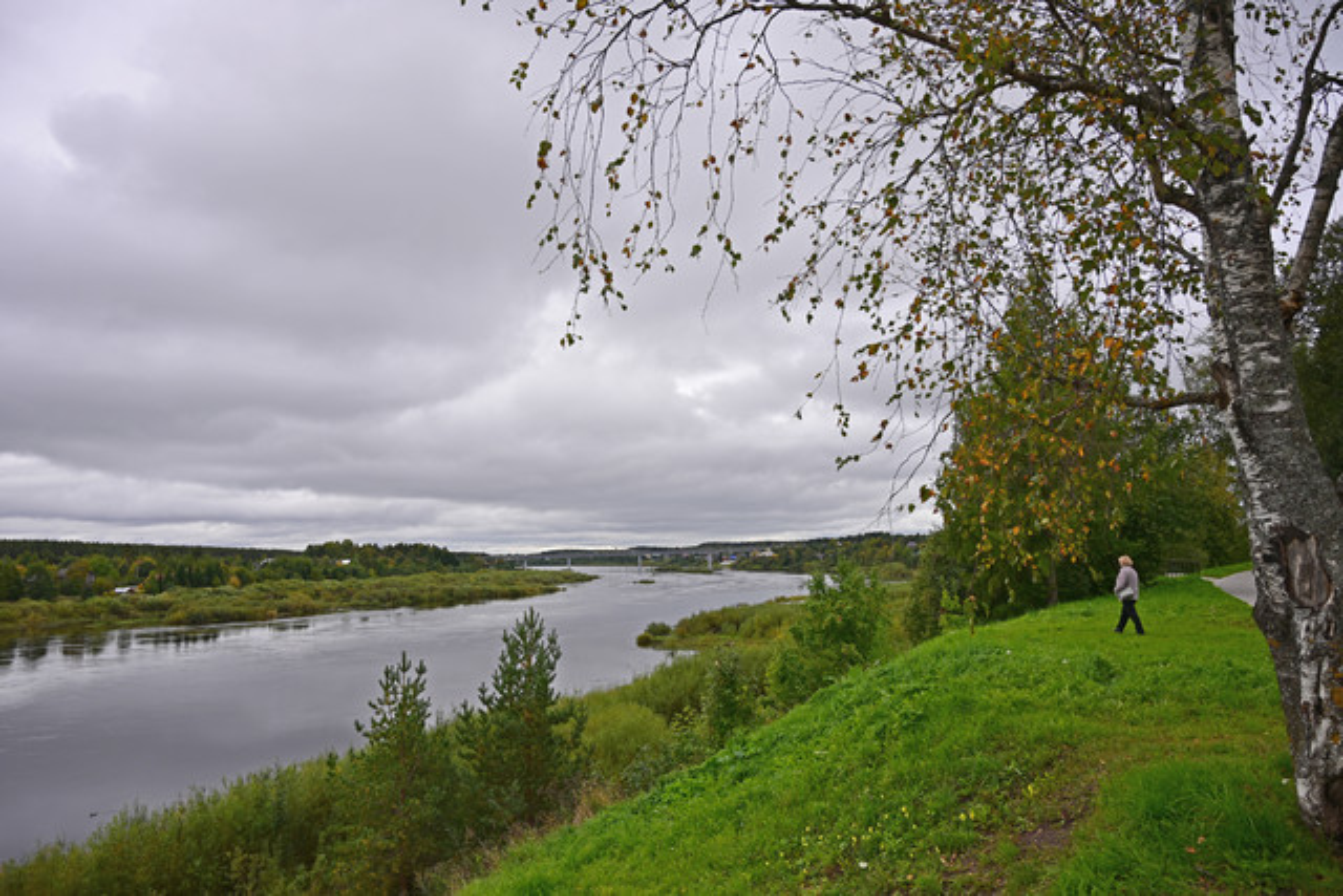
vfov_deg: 53.2
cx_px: 672
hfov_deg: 73.7
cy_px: 448
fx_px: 895
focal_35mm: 24
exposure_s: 1/350
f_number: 5.6
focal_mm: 24
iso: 100
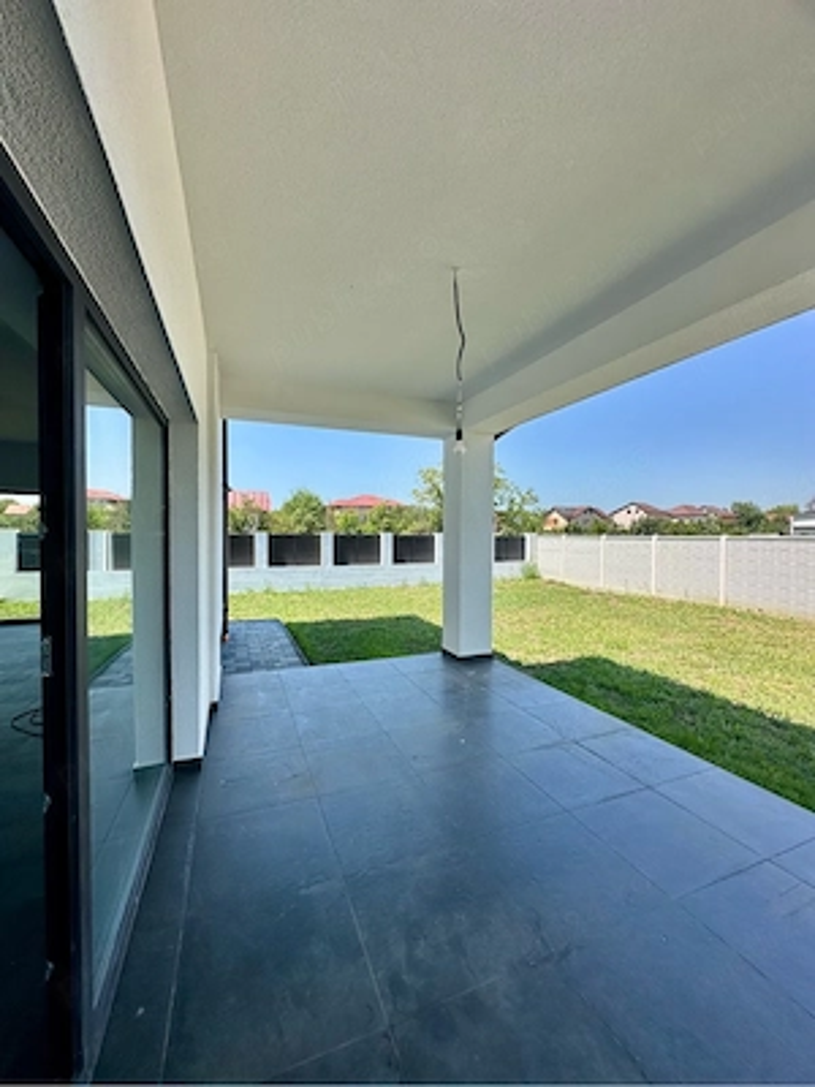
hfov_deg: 85.7
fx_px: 439
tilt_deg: -0.6
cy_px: 544
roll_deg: -0.9
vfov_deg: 102.1
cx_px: 408
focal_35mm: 14
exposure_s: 1/1024
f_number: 2.2
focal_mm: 2.22
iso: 40
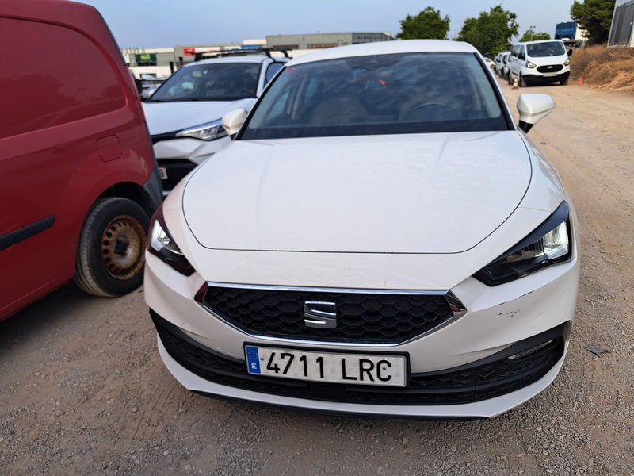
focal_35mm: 24
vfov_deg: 56.8
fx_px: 440
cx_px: 317
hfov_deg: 71.6
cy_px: 238
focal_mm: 5.23
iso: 50
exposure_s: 1/192
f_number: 1.8
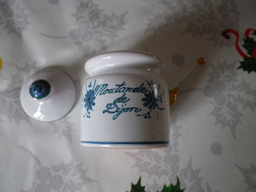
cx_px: 128
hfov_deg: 63.4
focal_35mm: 28
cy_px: 96
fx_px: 207
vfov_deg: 49.7
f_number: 2.6
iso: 200
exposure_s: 1/60
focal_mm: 4.9
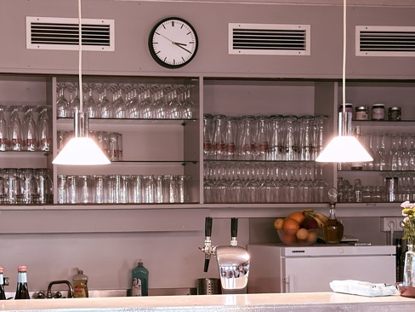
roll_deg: +0.2
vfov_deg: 17.1
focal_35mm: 86
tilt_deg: -0.9
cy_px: 234
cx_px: 129
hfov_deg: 22.6
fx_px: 1031
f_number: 1.78
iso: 320
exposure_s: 1/33
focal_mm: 6.76
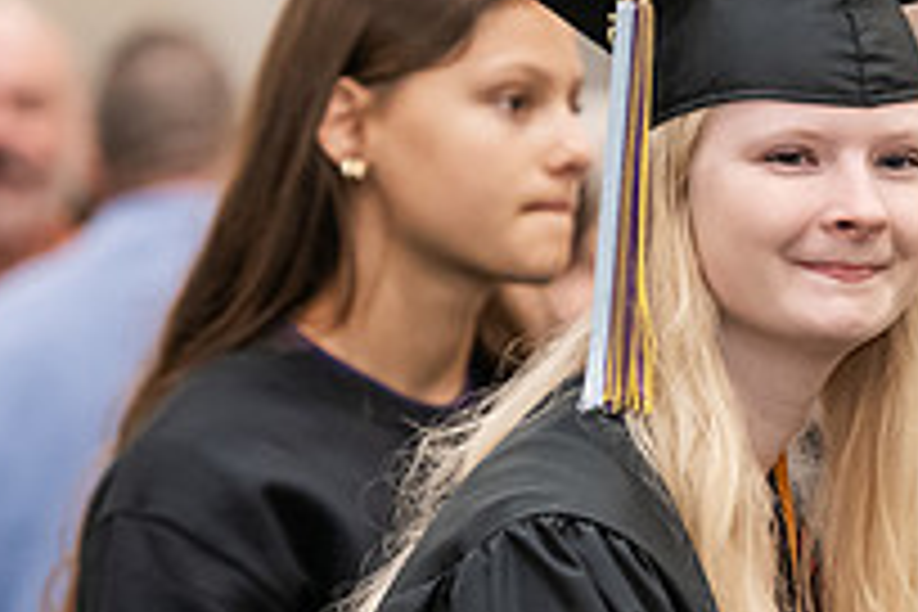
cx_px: 846
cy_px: 367
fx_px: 10174
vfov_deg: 3.4
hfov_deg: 5.2
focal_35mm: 399
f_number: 3.2
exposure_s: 1/200
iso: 2500
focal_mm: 140
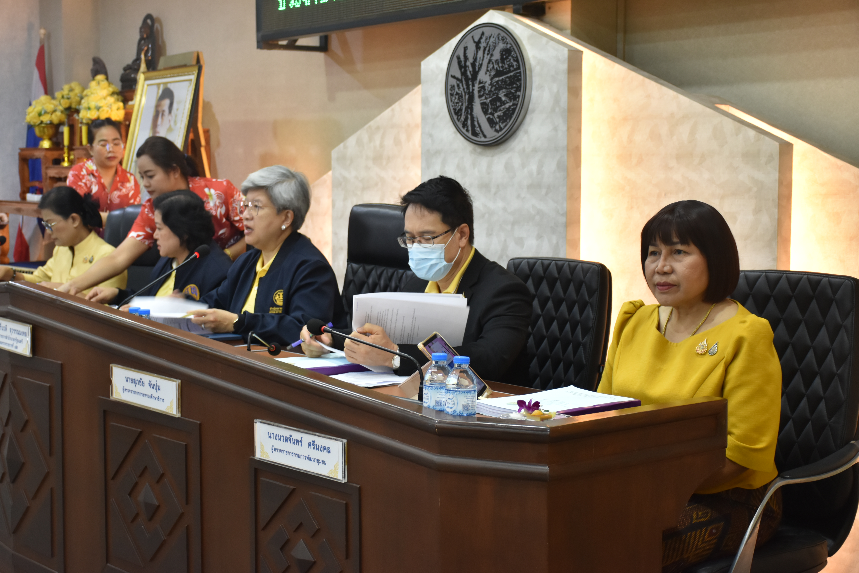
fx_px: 1253
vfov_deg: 25.8
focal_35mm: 52
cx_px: 430
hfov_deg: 37.9
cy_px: 286
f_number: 4.2
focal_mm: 35
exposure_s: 1/25
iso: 800
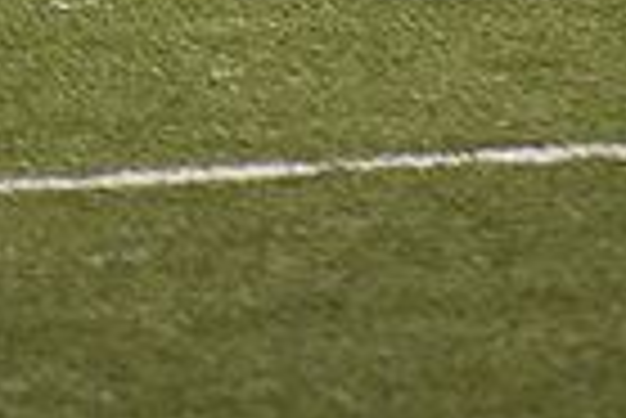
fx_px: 32707
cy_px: -710
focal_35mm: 1879
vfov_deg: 0.7
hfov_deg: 1.1
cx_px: 169
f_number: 6.3
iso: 3200
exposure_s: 1/80
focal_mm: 300
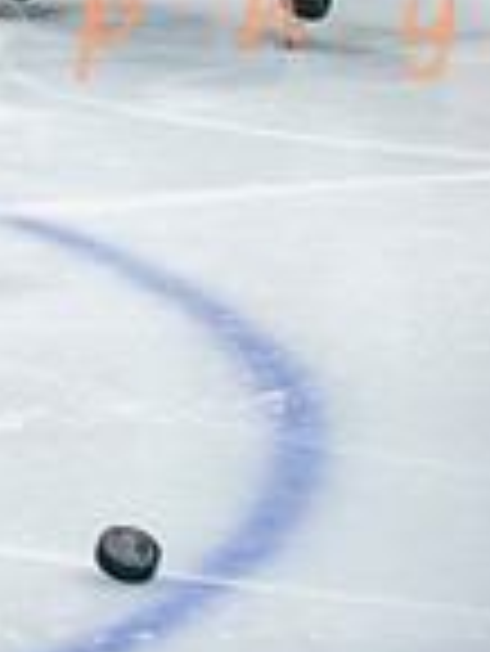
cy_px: -182
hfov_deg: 4.5
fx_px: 6163
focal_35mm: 327
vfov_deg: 6.0
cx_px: -652
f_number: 2.8
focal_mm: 85
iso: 1000
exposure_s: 1/640
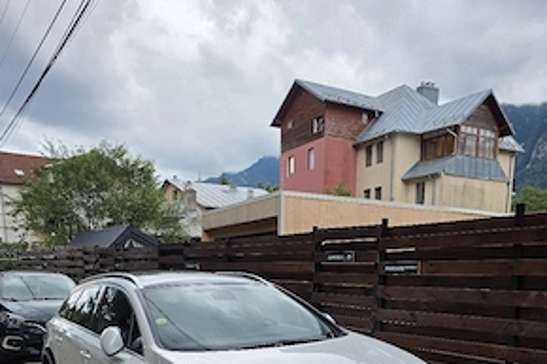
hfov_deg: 57.3
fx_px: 501
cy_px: 351
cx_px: 274
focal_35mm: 33
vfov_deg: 36.5
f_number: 1.7
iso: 80
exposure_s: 1/5000
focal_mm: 6.3
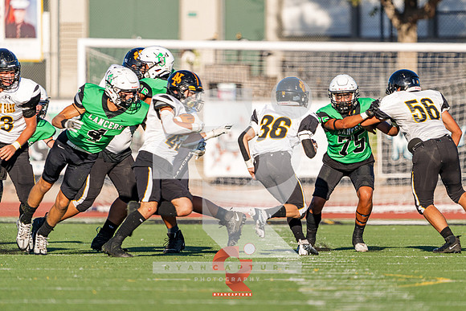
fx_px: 8939
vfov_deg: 2.0
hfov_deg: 3.0
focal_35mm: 690
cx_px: 268
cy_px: 156
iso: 160
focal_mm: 600
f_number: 6.3
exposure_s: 1/1000
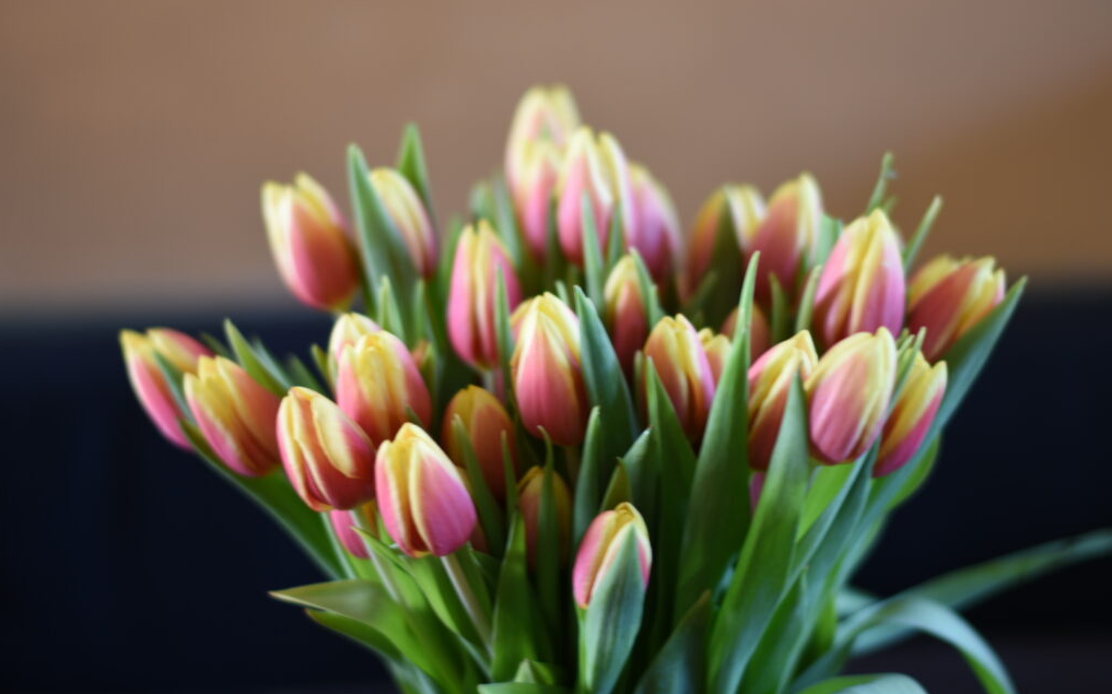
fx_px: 2333
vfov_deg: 16.9
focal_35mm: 77
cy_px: 354
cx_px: 554
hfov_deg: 26.8
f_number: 1.8
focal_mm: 50
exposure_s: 1/8
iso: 100
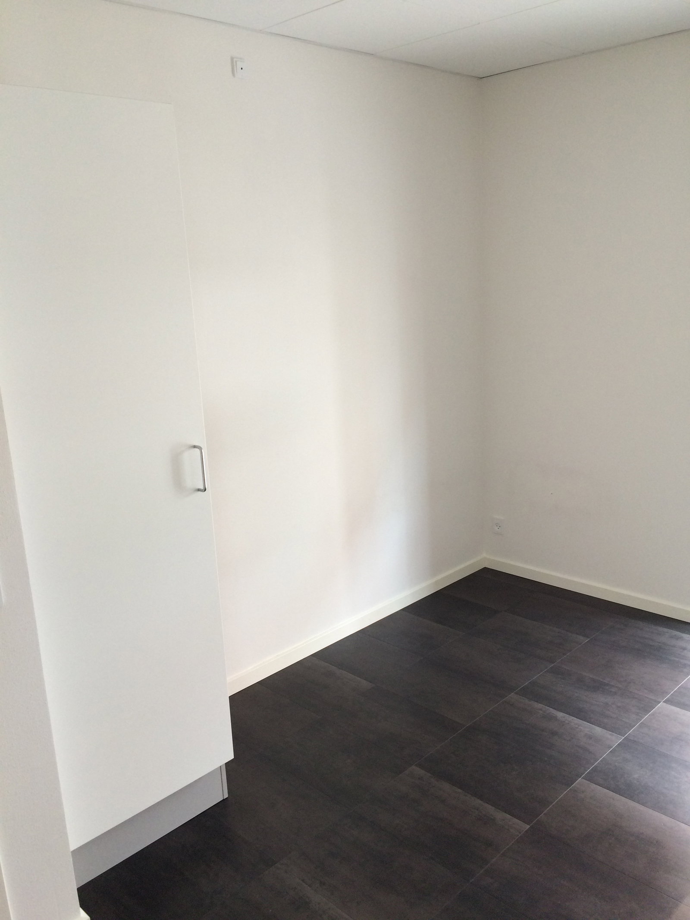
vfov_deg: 61.7
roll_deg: +2.5
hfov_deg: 48.2
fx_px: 771
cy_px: 460
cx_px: 345
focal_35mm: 29
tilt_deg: -13.1
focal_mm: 4.15
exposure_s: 1/33
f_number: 2.2
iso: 80
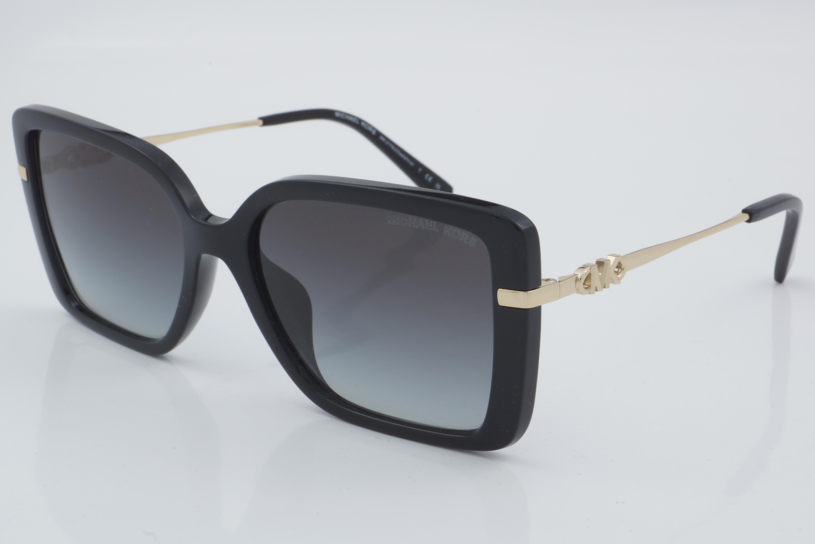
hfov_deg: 27.0
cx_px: 408
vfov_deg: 18.2
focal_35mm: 75
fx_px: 1698
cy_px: 272
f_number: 32
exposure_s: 1/4
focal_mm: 50
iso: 100
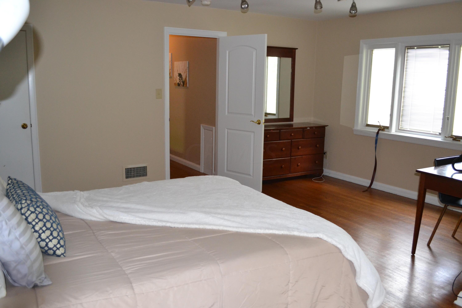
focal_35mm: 33
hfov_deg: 57.2
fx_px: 423
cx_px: 231
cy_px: 154
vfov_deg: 40.0
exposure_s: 1/60
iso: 1800
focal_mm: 22
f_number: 3.8
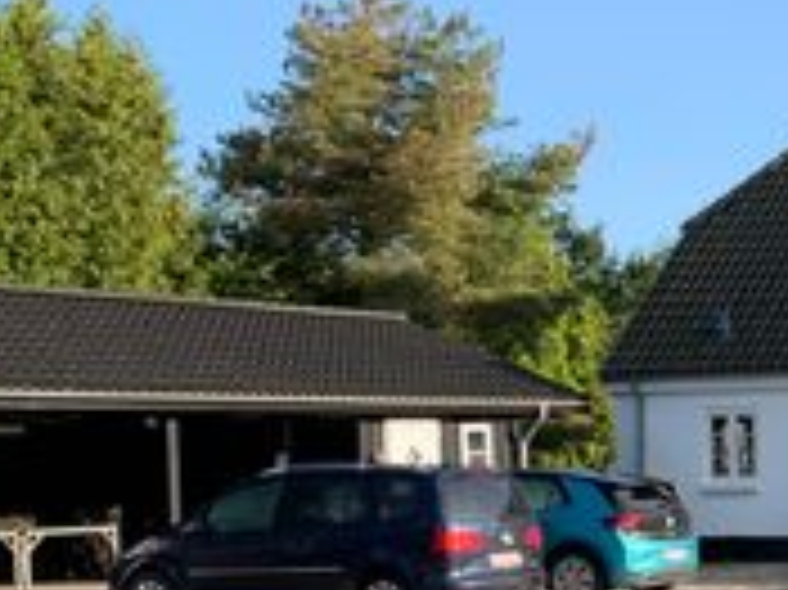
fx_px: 2025
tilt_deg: -3.2
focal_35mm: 89
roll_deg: +0.8
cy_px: 509
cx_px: 1216
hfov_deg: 19.1
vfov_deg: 16.4
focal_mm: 4.25
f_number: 1.8
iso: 25
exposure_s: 1/1054
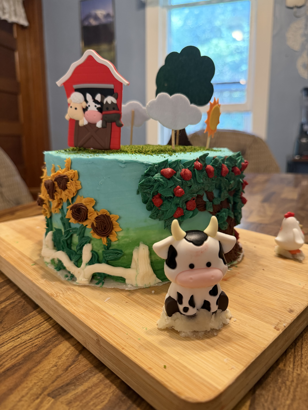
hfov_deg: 56.8
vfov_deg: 71.6
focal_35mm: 24
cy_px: 205
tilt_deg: -12.2
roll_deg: -0.6
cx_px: 154
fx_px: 285
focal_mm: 6.76
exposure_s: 1/60
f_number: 1.78
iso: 320
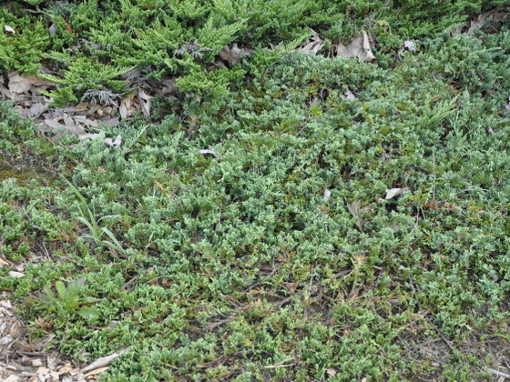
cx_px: 298
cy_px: 210
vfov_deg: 21.0
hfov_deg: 27.7
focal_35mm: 70
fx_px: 1031
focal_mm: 34
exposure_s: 1/125
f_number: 5.6
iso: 400
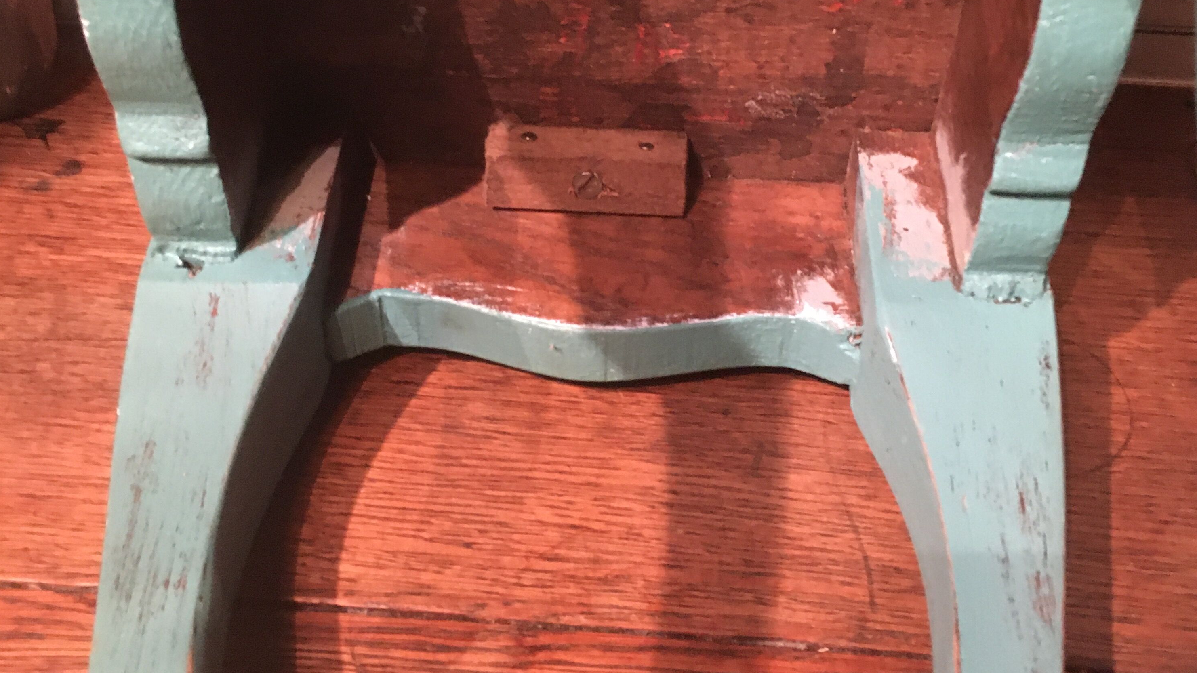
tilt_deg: -42.3
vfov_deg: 27.6
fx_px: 1365
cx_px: 596
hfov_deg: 47.4
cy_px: 253
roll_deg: -1.0
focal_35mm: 43
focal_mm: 4.15
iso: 400
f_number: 2.2
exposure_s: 1/17
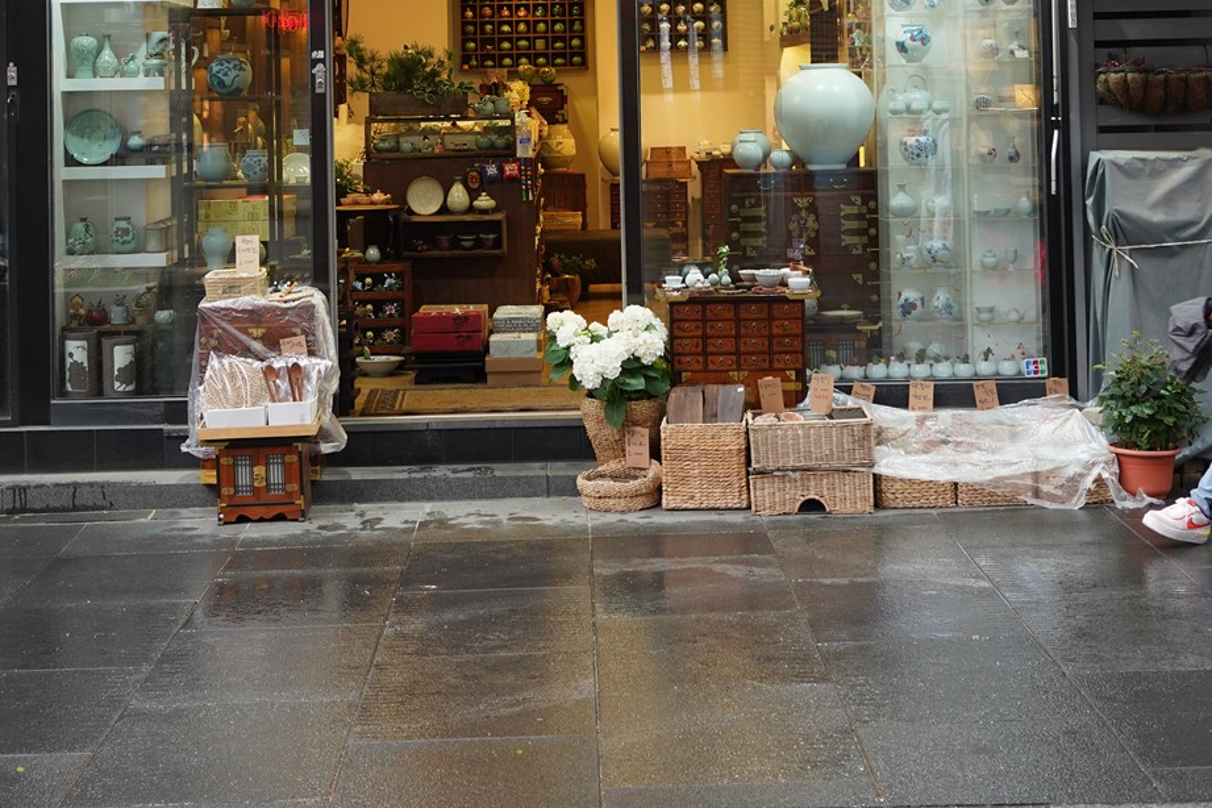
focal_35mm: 76
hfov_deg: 26.6
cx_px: 626
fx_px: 2558
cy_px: -34
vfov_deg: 17.5
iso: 640
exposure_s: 1/100
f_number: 4.5
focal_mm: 35
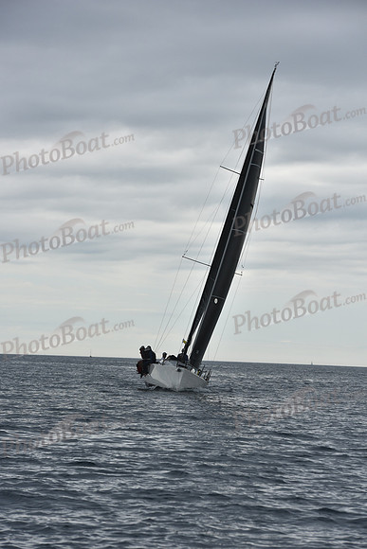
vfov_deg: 15.2
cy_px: 274
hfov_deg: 10.2
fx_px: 2063
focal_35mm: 135
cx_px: 184
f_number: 8
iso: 250
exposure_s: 1/800
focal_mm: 135
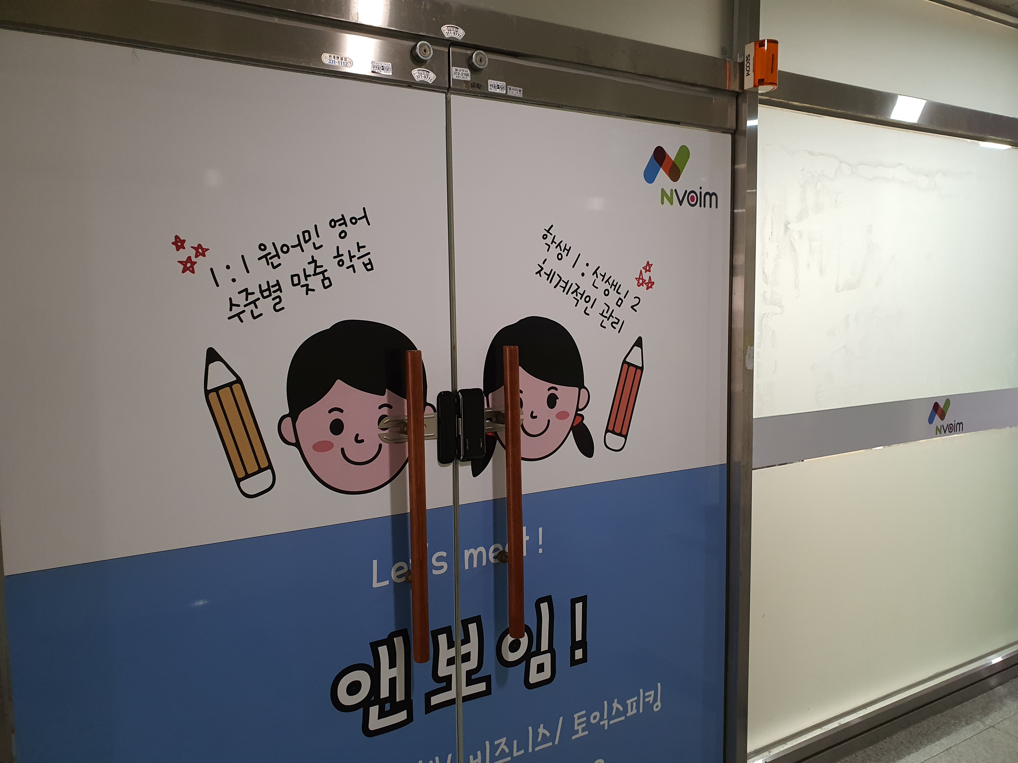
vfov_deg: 53.1
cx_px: 509
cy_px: 382
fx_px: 765
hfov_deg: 67.3
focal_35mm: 26
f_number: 2.4
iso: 250
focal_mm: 4.3
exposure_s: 1/40
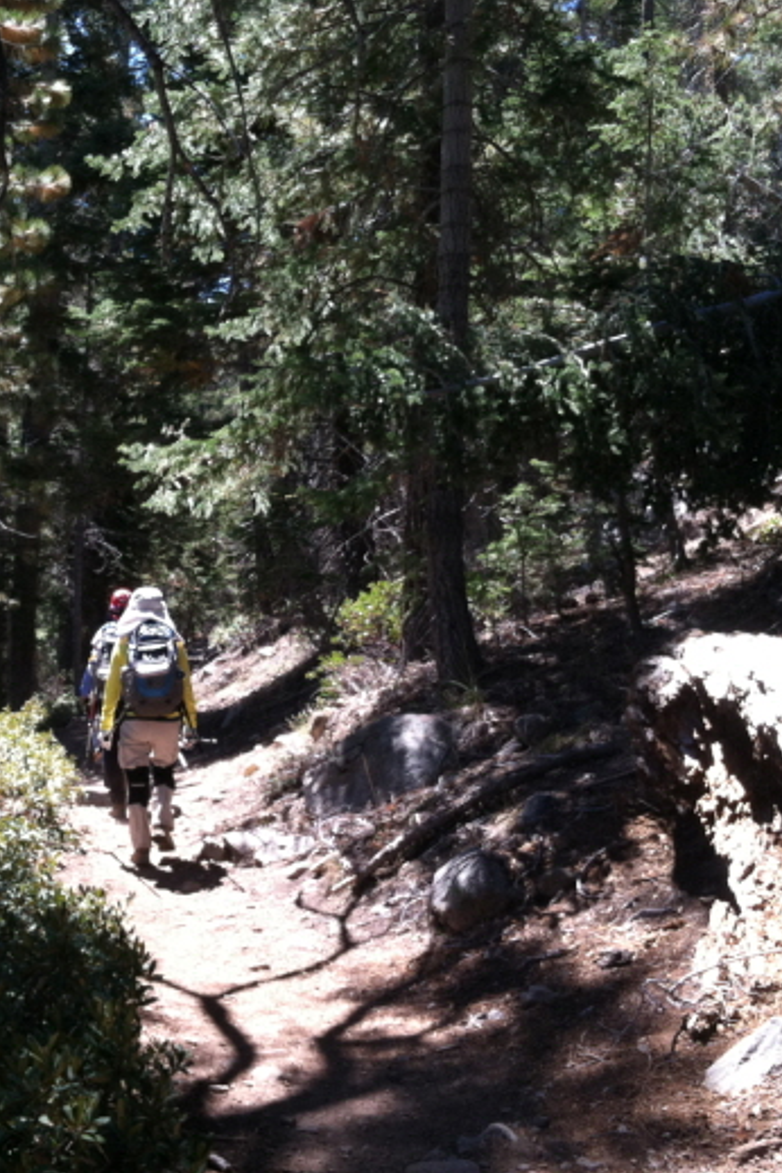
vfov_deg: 40.3
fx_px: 1596
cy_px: 585
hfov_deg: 27.3
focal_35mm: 49
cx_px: 224
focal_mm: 3.85
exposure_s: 1/247
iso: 80
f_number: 2.8
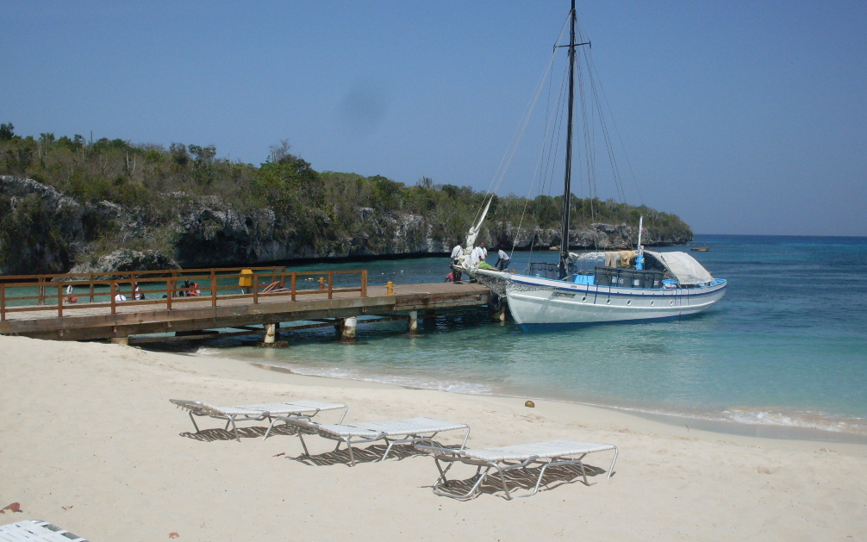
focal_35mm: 41
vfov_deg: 31.2
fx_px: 969
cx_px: 428
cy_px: 290
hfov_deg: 48.2
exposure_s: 1/500
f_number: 8.4
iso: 80
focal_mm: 6.3
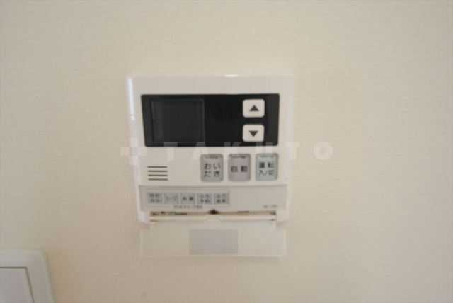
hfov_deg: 81.2
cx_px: 226
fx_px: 264
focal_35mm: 21
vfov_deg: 59.6
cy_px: 152
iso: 800
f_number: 5.3
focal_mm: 14
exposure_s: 1/25
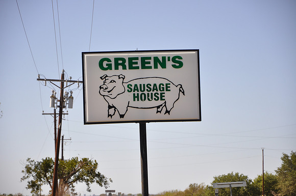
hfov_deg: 13.1
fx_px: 1293
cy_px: 98
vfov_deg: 8.7
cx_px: 148
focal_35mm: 158
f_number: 5.6
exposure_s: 1/400
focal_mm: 105
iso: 400
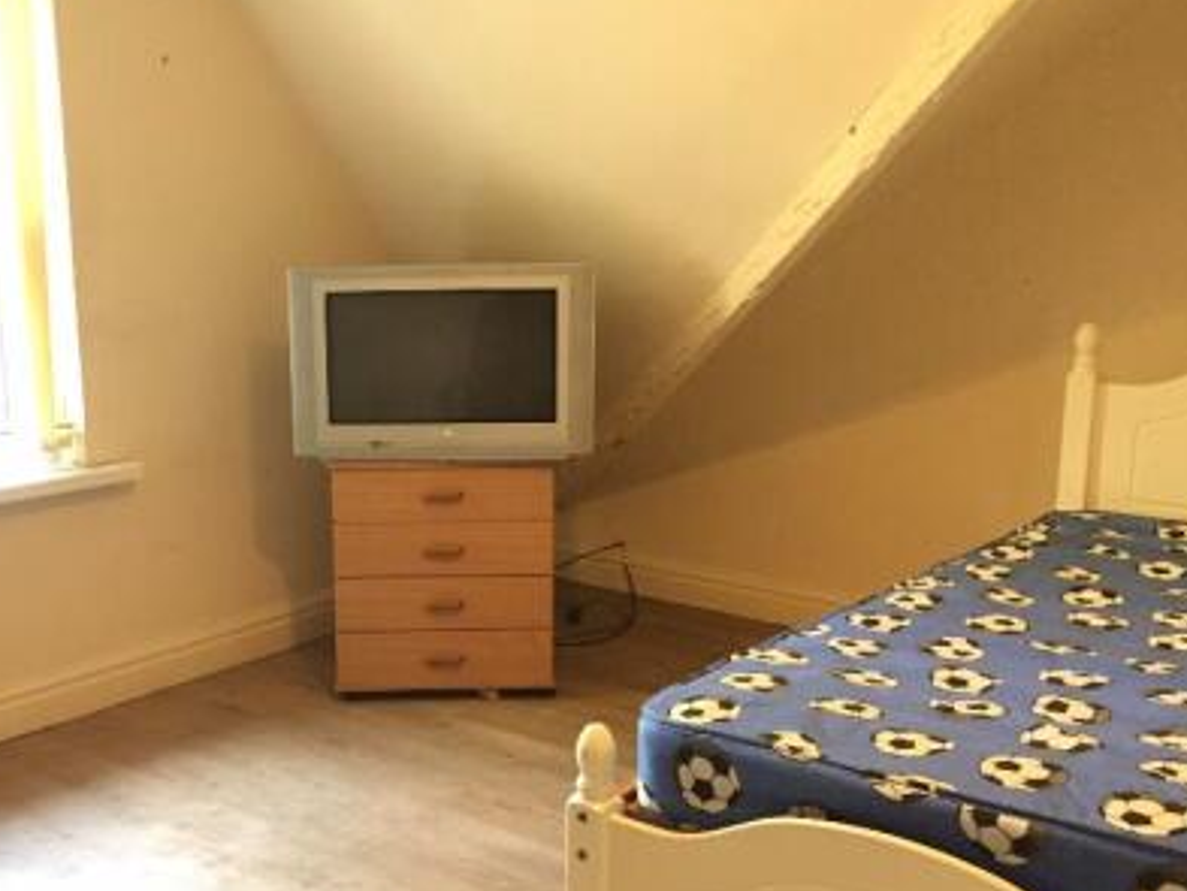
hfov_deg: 43.2
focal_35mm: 43
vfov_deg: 33.4
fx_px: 1475
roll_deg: +1.9
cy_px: 572
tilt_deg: -14.0
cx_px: 397
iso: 250
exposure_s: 1/20
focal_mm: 4.15
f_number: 2.2
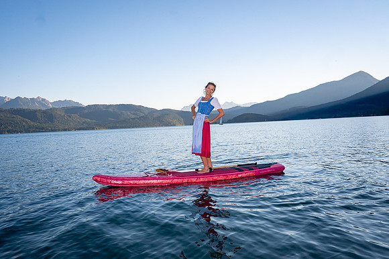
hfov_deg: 59.5
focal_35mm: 32
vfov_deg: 41.7
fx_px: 340
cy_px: 130
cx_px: 194
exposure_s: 1/200
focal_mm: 31.5
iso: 400
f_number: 22
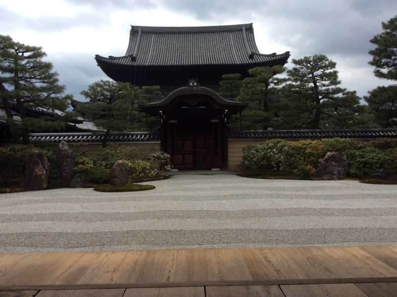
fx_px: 367
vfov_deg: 44.1
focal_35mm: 32
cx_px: 198
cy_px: 148
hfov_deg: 56.9
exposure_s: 1/1506
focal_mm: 3.3
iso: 32
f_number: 2.4
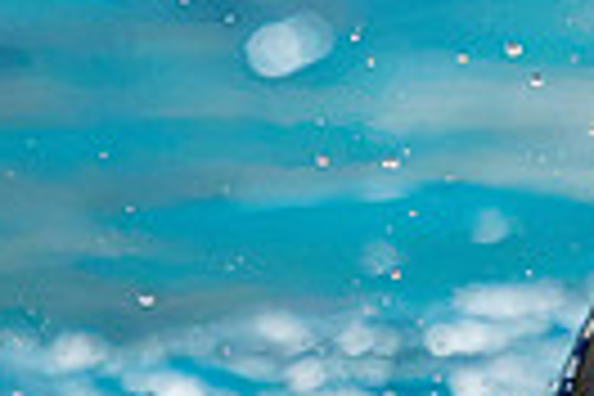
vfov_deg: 0.6
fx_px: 35505
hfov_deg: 1.0
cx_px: 489
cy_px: -293
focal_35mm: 2152
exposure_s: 1/1000
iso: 11400
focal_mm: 280
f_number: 4
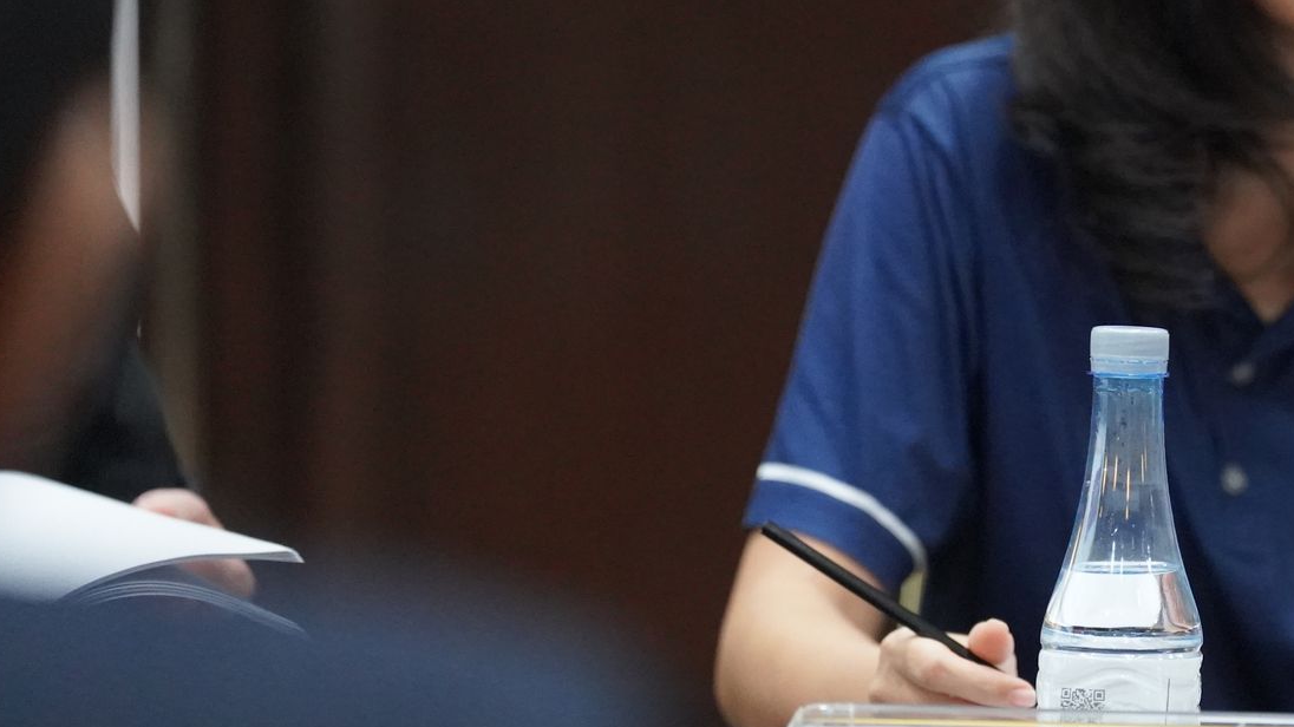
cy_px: 182
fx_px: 10051
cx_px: 1149
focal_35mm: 293
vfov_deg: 4.1
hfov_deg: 7.3
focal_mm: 146
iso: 10000
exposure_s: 1/400
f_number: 2.8
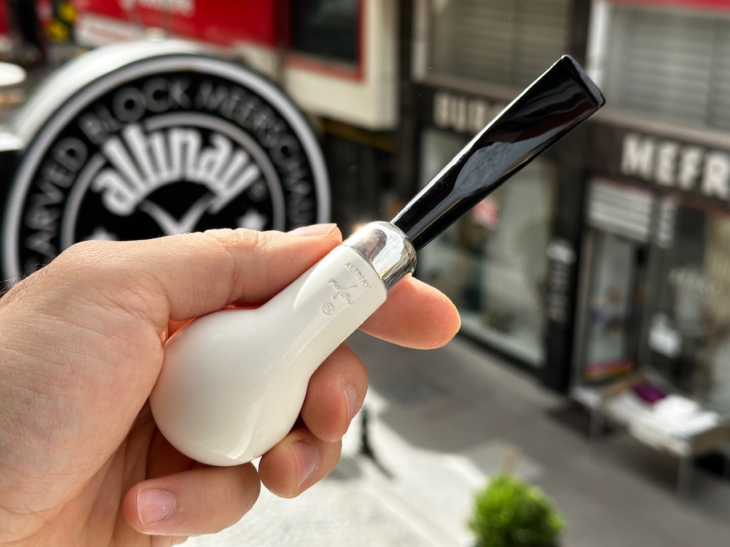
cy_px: 274
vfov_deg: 30.3
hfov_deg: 39.7
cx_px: 365
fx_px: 1012
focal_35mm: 48
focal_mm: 6.86
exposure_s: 1/1272
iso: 64
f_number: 1.78
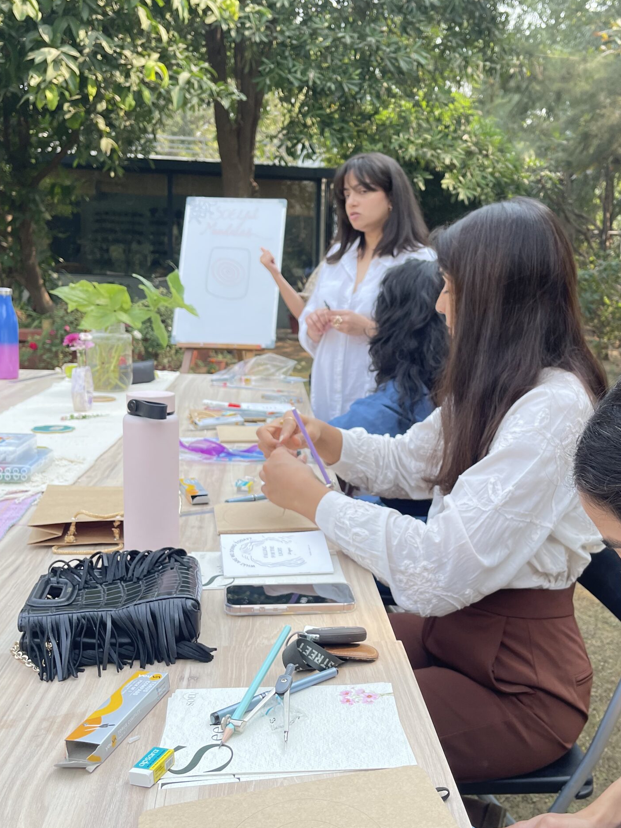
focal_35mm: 34
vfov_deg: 54.0
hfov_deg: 41.3
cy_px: 418
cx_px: 409
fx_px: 813
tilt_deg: -10.6
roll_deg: -2.4
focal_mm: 5.1
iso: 32
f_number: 1.6
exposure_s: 1/713
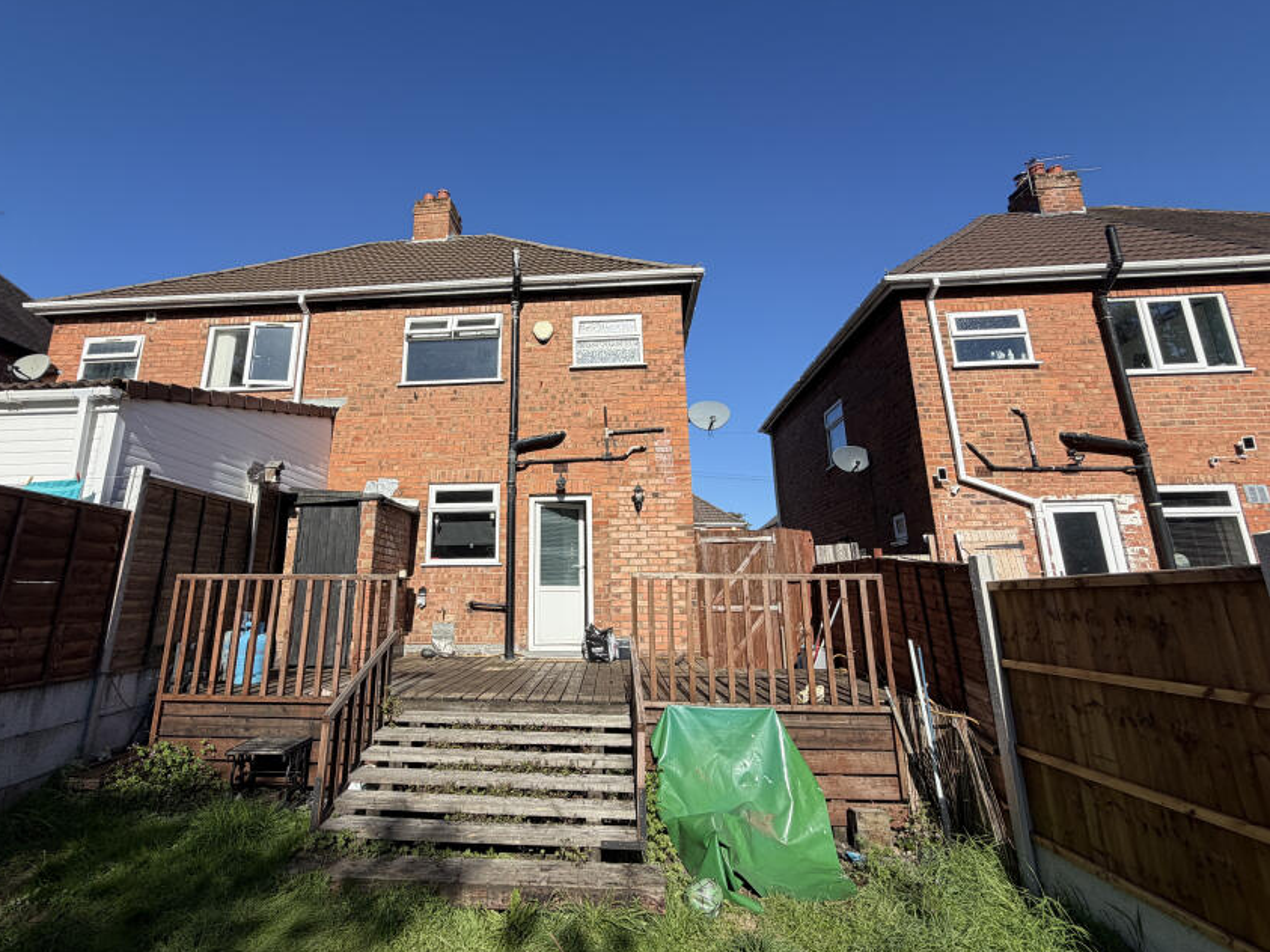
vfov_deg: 74.6
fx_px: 624
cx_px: 571
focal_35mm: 17
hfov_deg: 90.7
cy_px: 440
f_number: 2.2
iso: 25
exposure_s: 1/770
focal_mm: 2.22
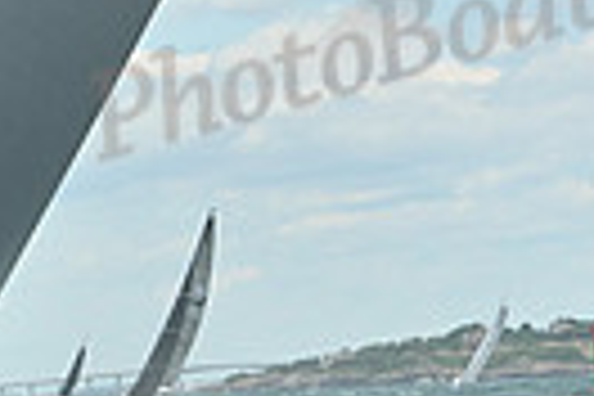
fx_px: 6171
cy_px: 340
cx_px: -140
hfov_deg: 5.5
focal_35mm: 374
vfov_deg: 3.7
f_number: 9
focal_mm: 85
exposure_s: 1/1250
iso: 250
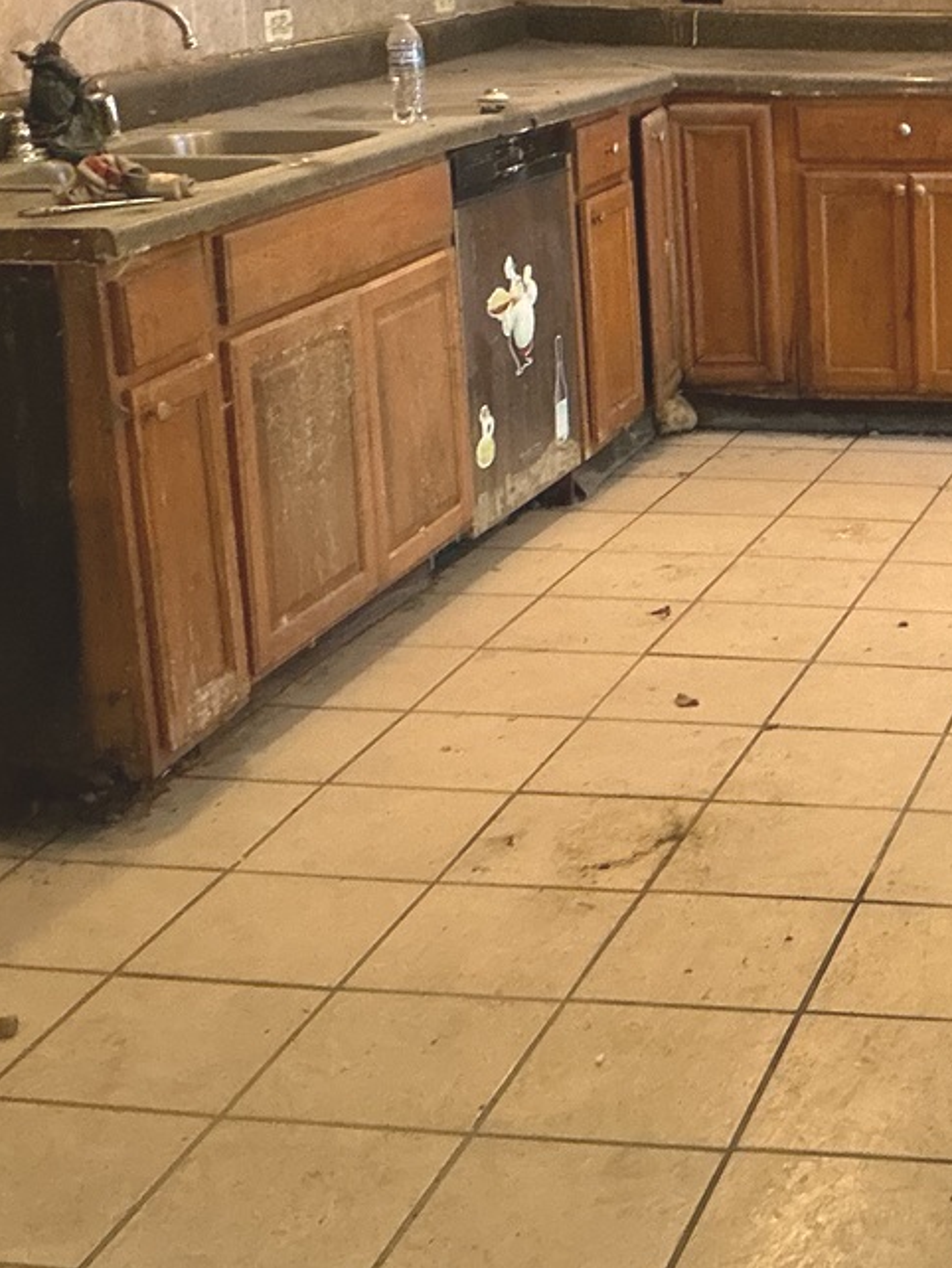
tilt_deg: -11.1
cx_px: 1104
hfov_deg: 21.2
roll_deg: -0.5
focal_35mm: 65
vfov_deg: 29.4
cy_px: 328
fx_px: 2382
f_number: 1.8
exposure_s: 1/60
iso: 160
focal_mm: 3
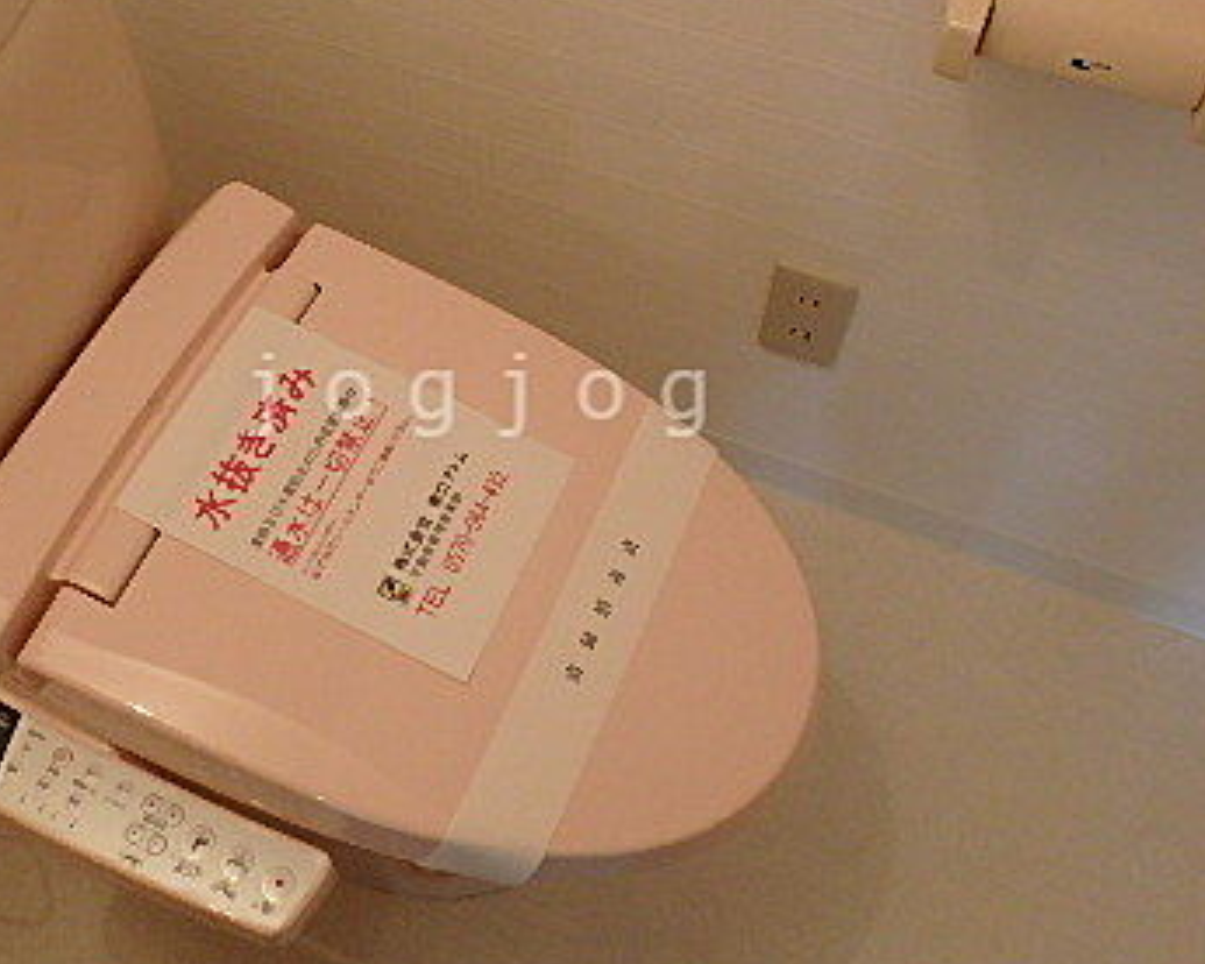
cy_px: 395
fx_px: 1355
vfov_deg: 39.0
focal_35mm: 38
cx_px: 485
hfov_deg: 47.7
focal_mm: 3.7
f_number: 3.5
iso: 320
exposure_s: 1/30
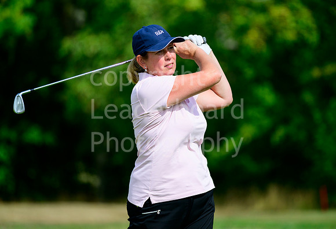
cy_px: 104
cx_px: 166
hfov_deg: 4.6
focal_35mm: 447
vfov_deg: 3.1
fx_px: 4204
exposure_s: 1/2000
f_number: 5.6
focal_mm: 400
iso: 400
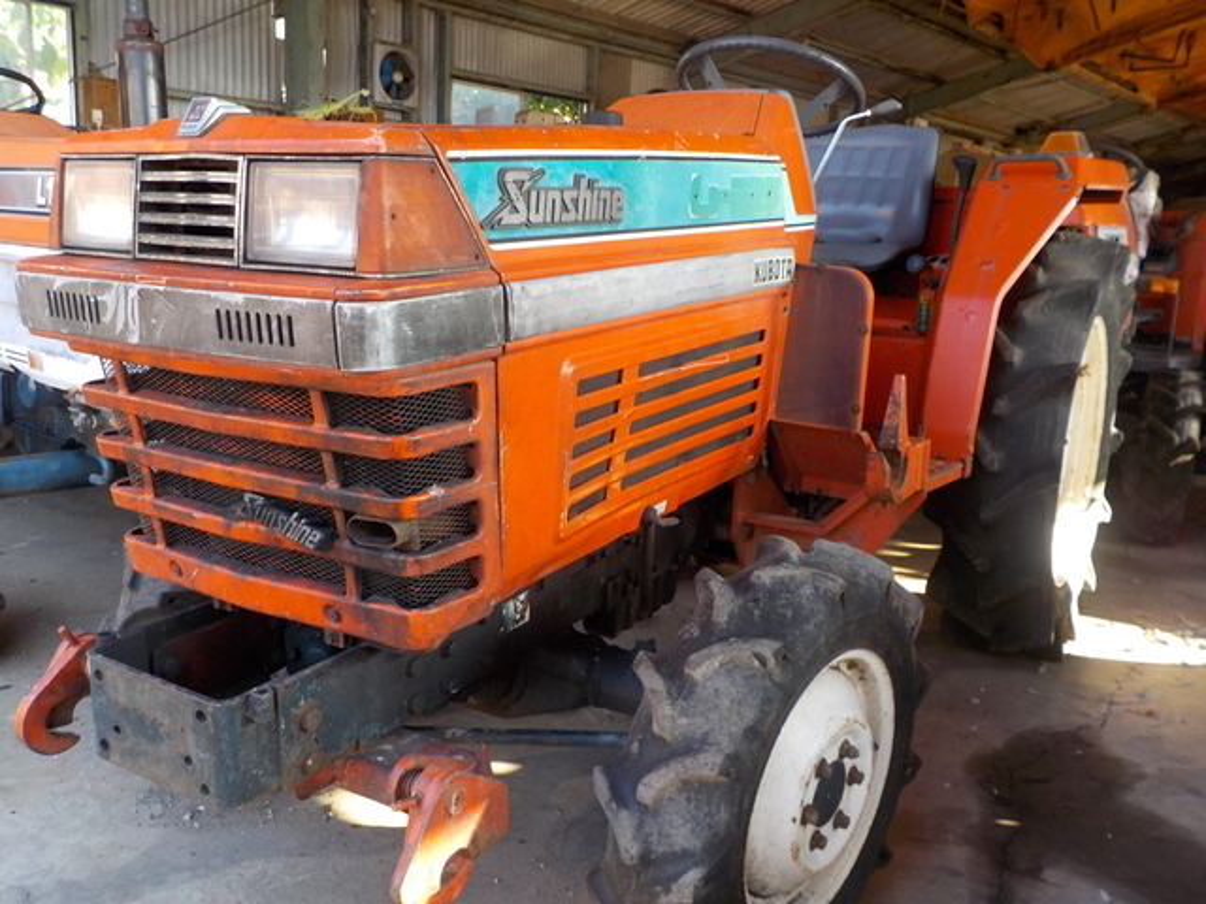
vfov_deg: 46.8
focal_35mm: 30
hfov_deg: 60.0
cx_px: 603
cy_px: 452
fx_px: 1045
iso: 125
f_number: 3.3
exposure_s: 1/60
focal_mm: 4.1
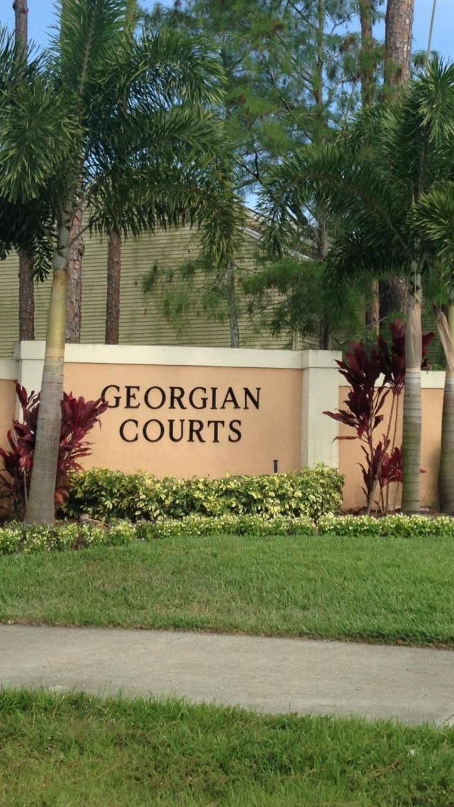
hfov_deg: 18.5
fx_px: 1391
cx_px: 294
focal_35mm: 65
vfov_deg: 32.3
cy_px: 321
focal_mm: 4.12
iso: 50
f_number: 2.4
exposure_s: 1/847
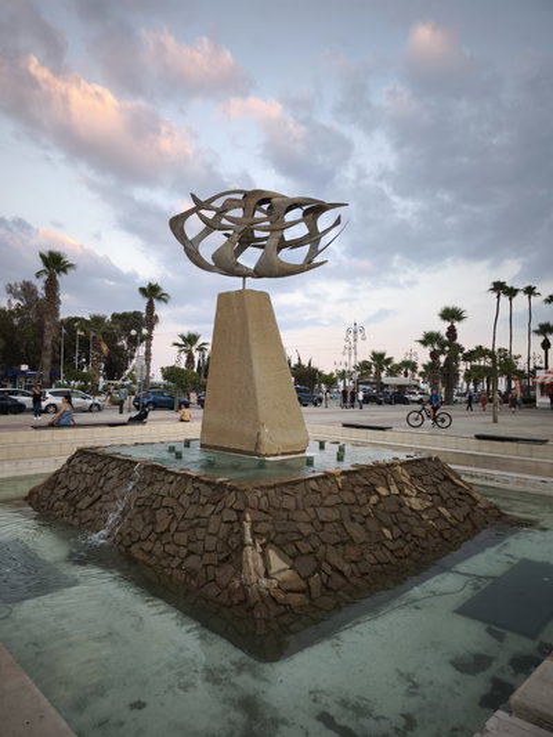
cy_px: 368
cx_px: 276
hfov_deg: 58.9
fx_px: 490
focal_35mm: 23
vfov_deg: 73.9
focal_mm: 6.57
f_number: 1.6
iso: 100
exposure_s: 1/100
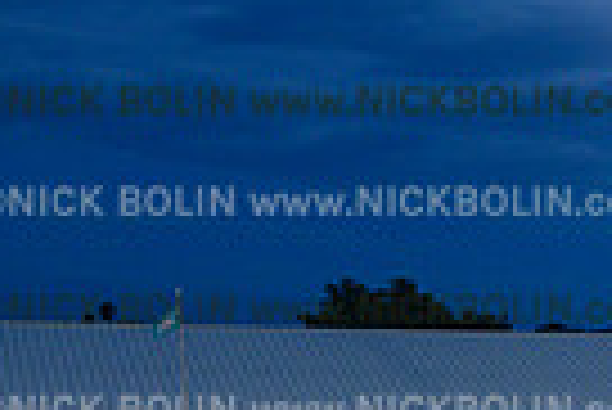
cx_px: 1026
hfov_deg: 11.6
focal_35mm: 166
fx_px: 2825
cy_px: 831
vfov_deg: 7.9
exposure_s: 1/320
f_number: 4
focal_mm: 39
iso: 2000
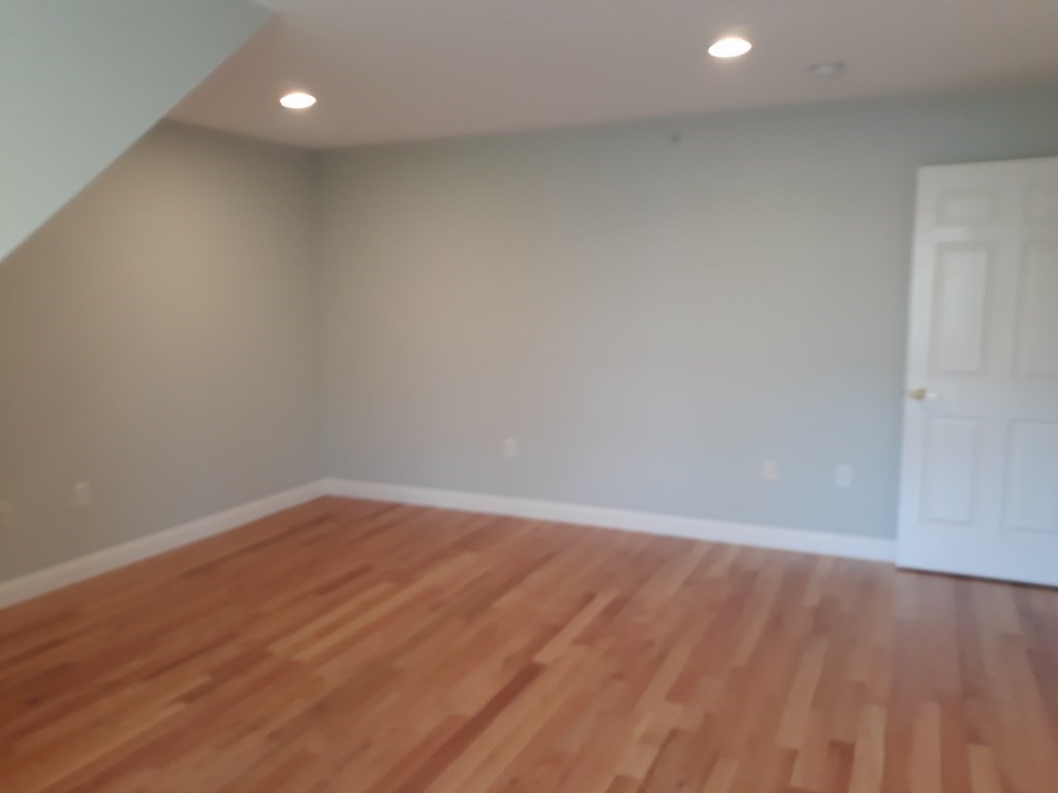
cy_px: 396
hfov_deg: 63.4
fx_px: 856
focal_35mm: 28
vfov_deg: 49.7
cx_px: 529
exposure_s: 1/40
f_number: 1.7
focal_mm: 3.7
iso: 64
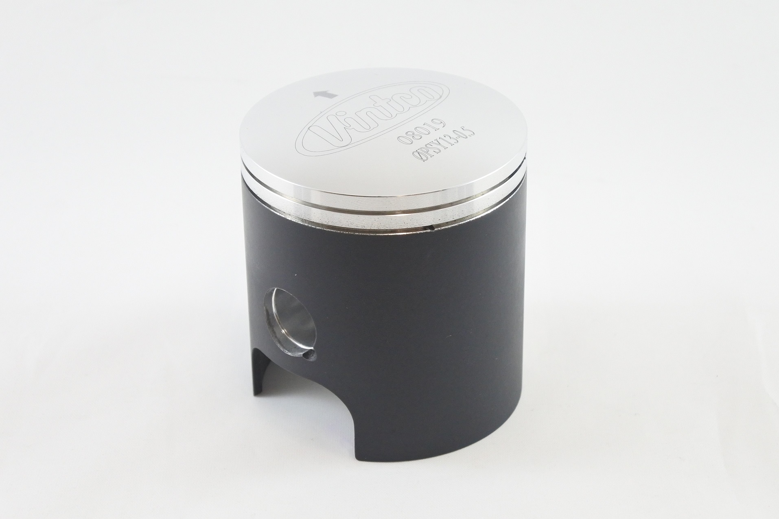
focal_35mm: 61
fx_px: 1320
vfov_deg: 22.3
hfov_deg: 32.9
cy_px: 260
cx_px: 390
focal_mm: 22.7
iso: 720
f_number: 5
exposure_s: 1/125
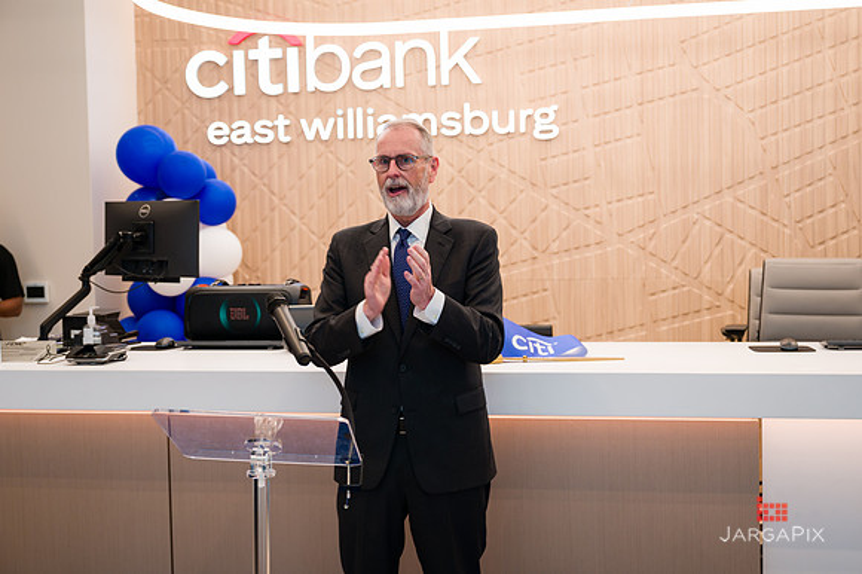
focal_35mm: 44
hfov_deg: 44.3
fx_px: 1058
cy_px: 278
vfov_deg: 30.3
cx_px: 445
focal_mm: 41
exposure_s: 1/200
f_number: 3.2
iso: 400
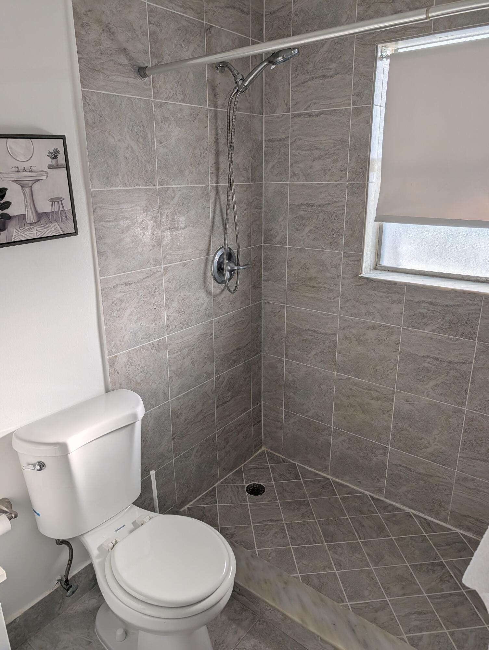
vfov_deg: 71.5
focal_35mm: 24
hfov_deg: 56.9
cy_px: 325
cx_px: 244
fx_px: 451
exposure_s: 1/282
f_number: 1.68
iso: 46
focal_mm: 6.9
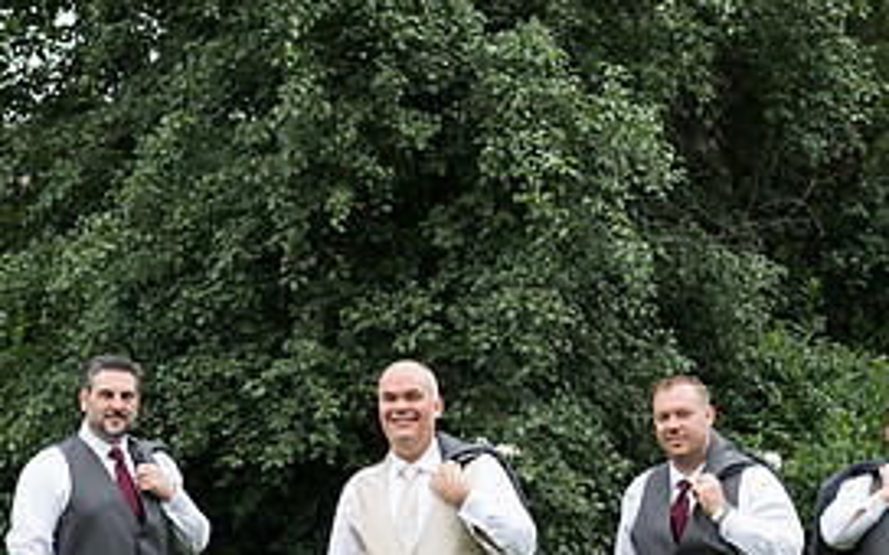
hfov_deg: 20.8
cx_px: 399
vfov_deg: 13.0
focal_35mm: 100
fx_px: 2423
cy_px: 495
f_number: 2.8
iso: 80
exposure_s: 1/320
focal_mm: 46
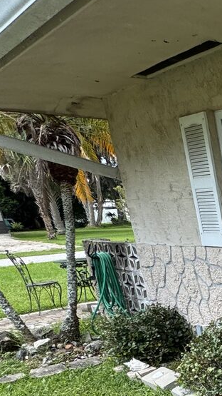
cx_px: 424
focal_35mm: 44
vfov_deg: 43.0
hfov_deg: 18.9
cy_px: 346
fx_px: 461
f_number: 2.2
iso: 40
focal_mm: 2.22
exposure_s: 1/488
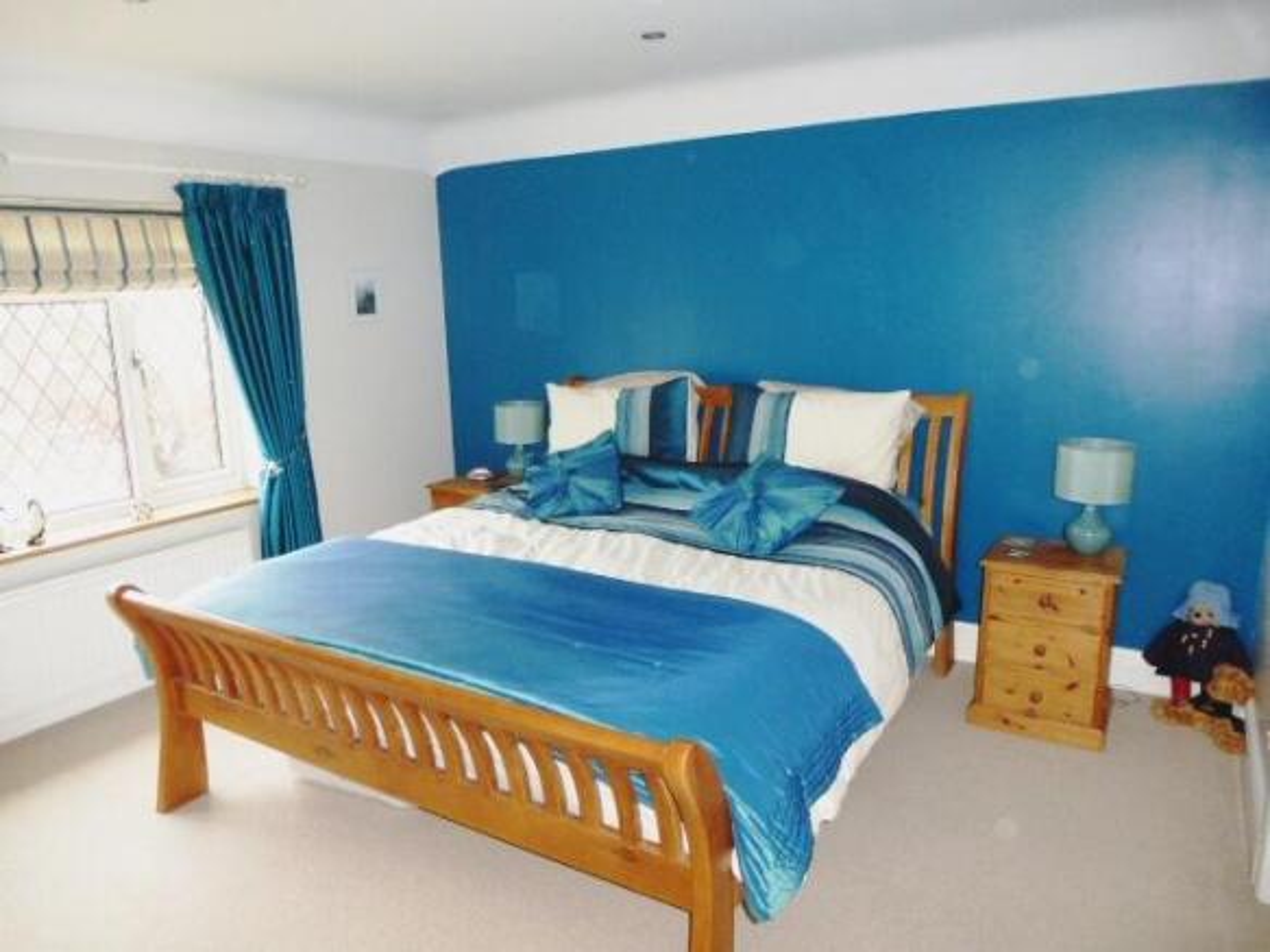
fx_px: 880
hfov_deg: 71.6
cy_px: 476
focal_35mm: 24
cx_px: 635
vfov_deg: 56.8
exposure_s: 1/60
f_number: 3.3
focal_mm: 4.3
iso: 800
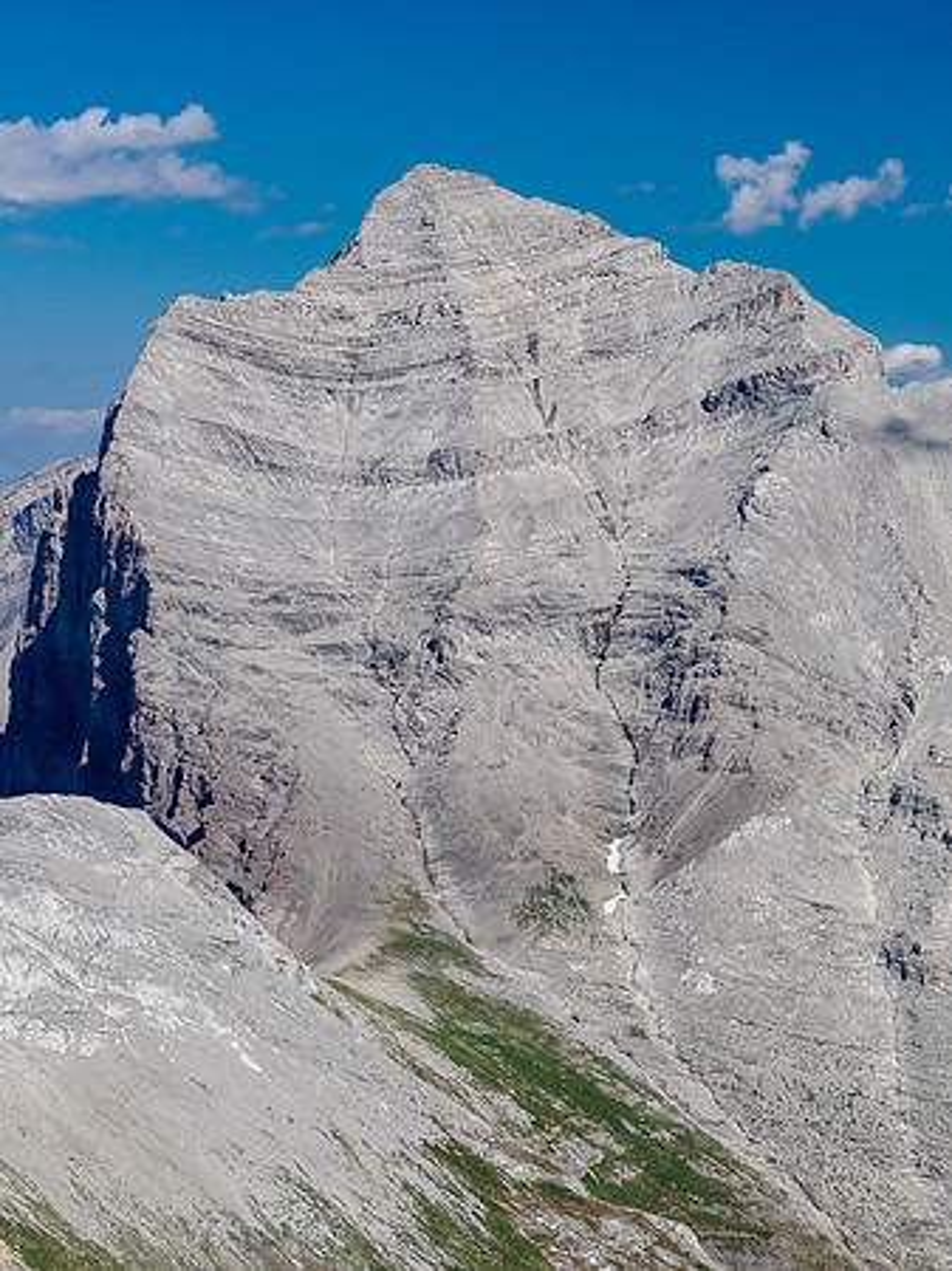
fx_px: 3891
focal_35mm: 106
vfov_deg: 18.6
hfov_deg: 14.0
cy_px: 636
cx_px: 476
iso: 200
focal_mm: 53
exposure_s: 1/250
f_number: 8
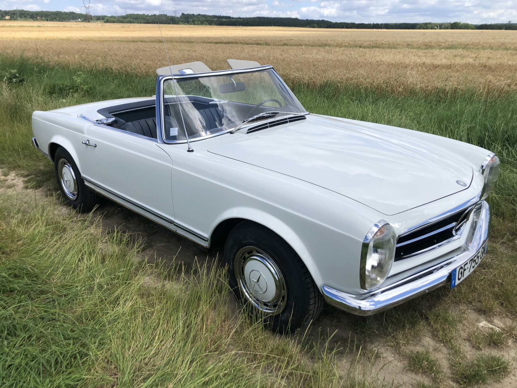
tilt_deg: -19.7
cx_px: 258
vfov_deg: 49.7
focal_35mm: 28
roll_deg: -0.7
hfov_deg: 63.4
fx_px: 418
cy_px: 194
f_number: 1.8
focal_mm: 3.99
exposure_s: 1/2404
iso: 25
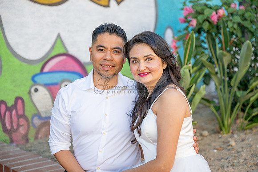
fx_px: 502
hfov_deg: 28.8
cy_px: 86
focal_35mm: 70
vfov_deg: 19.5
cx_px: 129
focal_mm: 70
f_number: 2.8
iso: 400
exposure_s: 1/800
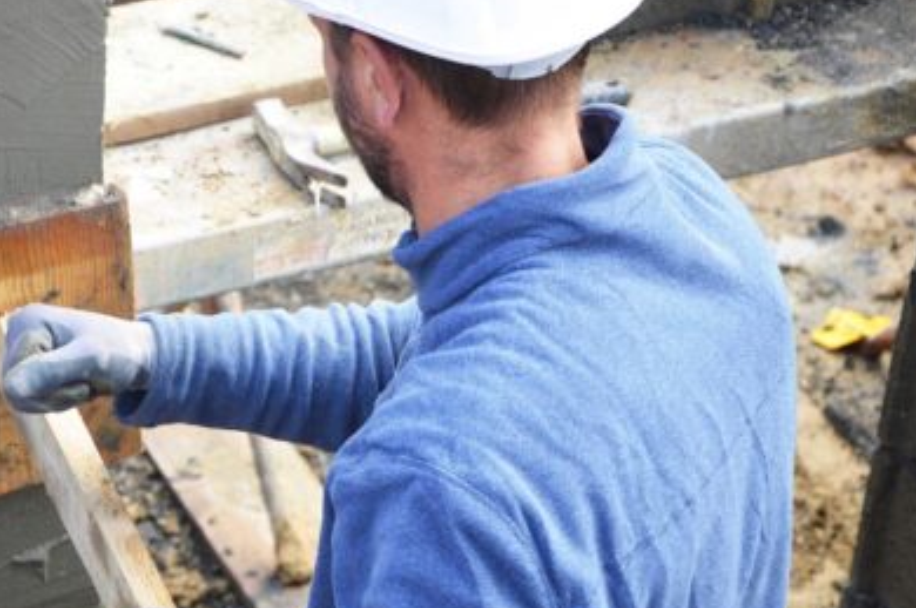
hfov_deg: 15.9
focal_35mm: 128
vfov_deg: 10.7
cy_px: 316
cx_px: 176
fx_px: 3253
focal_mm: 52
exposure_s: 1/125
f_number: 5.6
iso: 220
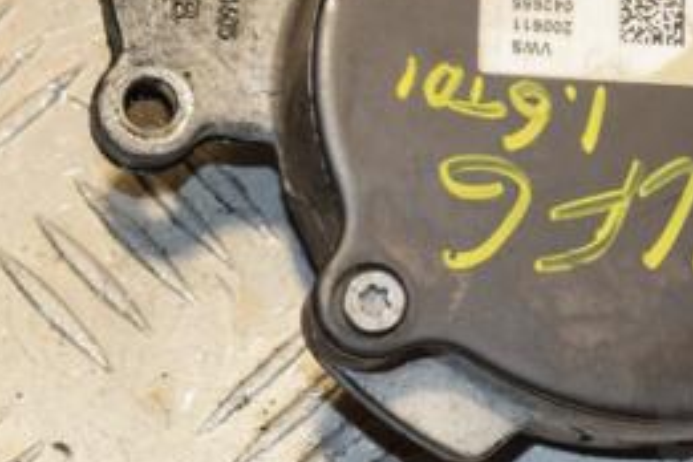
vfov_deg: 6.4
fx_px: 4119
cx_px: 608
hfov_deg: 9.6
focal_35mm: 214
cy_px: 69
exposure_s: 1/200
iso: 800
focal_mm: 62
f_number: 9
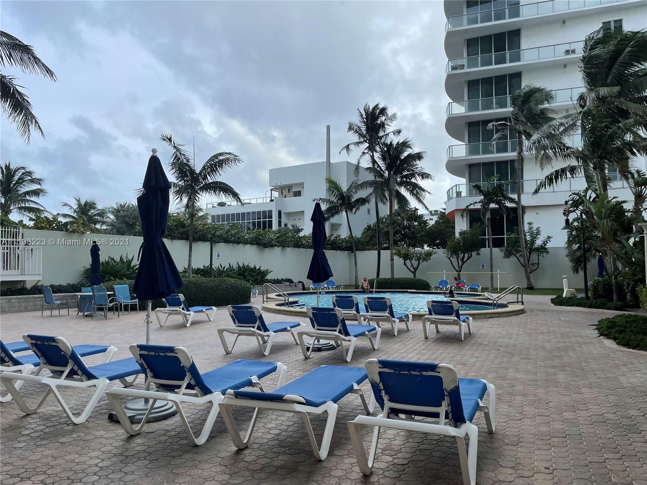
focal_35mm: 26
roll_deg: +0.8
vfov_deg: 53.1
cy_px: 242
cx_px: 324
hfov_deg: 67.3
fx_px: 486
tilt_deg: +2.7
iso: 32
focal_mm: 4.2
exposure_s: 1/1182
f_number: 1.6
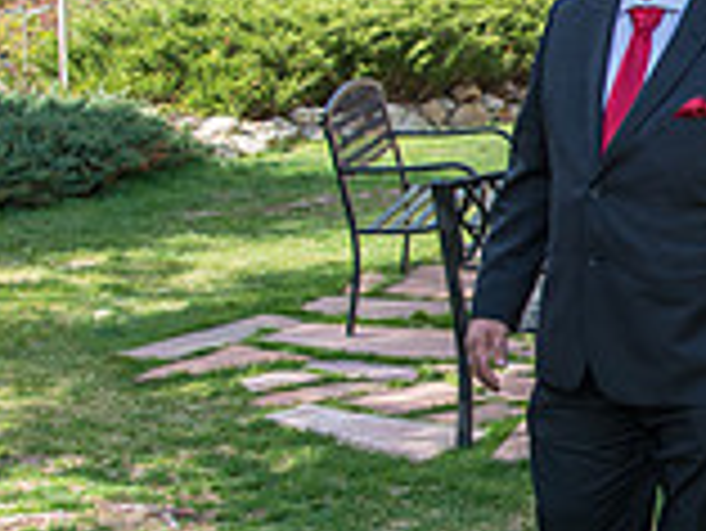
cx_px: 785
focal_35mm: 102
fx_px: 2082
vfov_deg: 14.5
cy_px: 177
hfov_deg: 18.5
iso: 200
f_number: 5
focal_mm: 24
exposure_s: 1/400
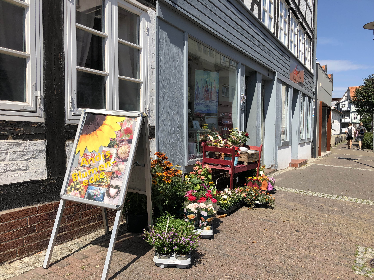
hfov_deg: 63.4
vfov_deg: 49.7
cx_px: 187
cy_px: 140
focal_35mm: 28
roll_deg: +1.0
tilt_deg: +0.5
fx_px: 303
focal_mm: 3.99
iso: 20
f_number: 1.8
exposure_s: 1/2404
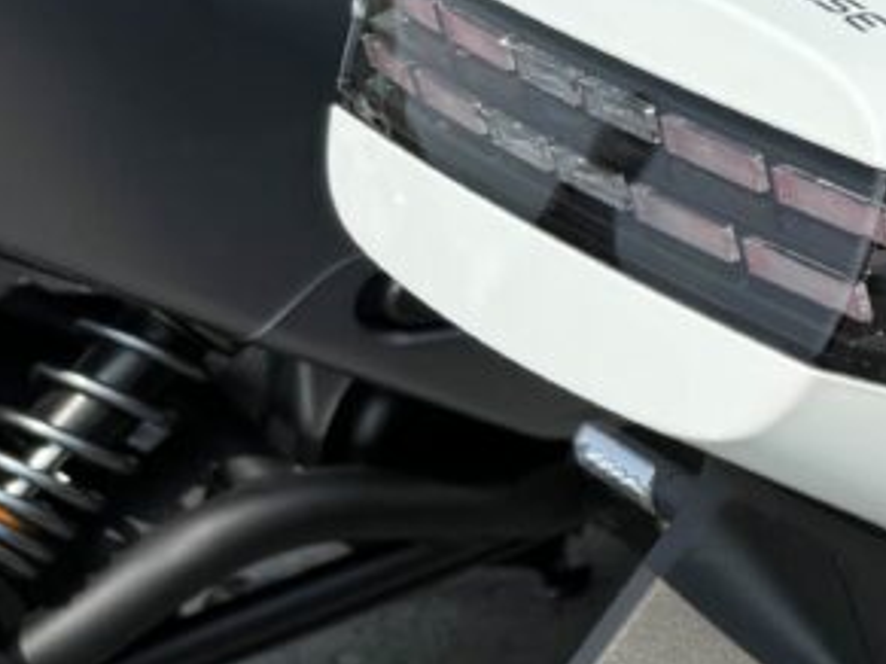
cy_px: 359
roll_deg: +2.4
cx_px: 1748
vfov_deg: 14.9
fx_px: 2533
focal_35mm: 99
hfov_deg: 15.8
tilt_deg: -31.3
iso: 80
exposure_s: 1/5814
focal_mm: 6.76
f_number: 1.78
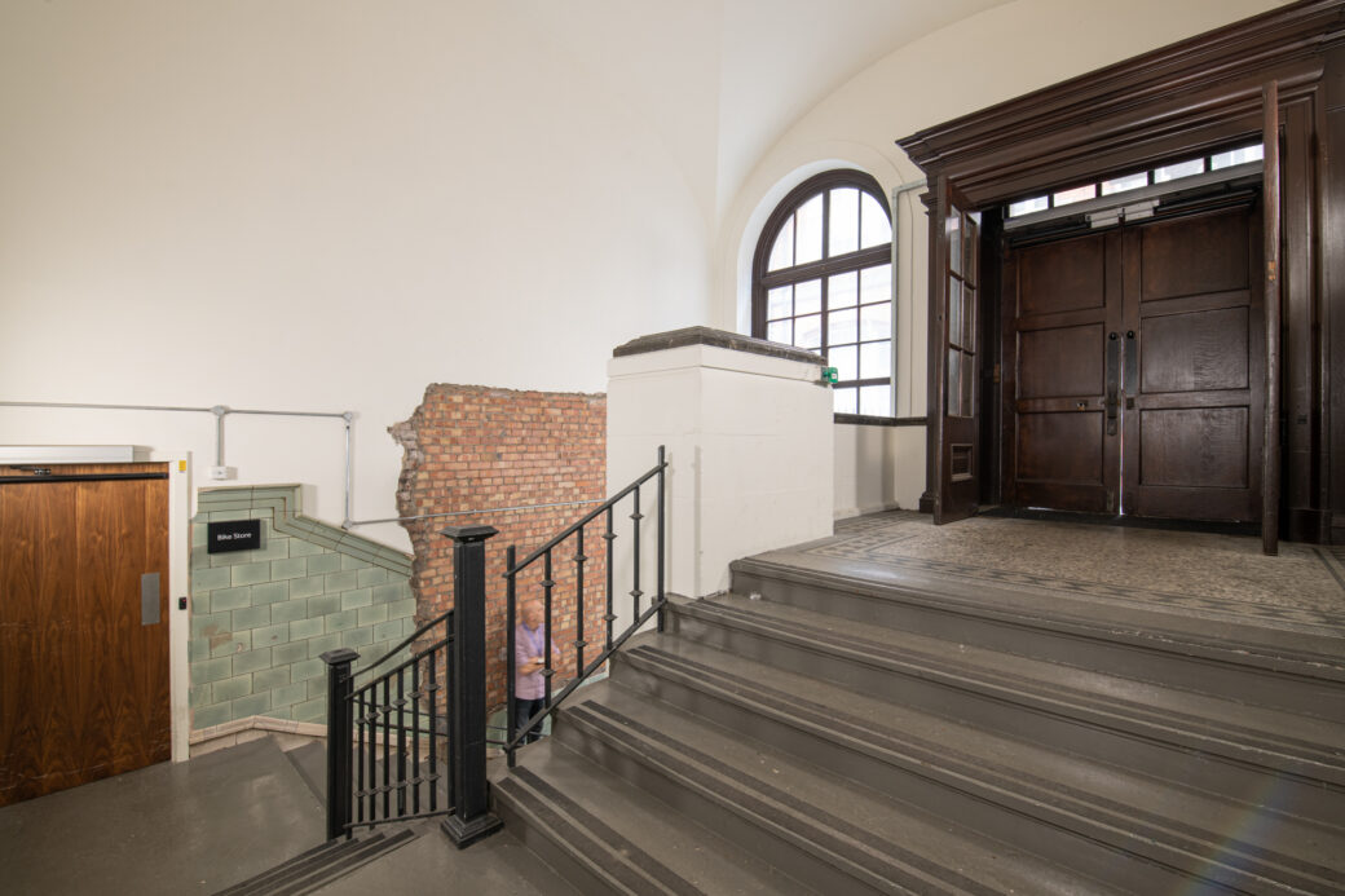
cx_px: 672
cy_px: 448
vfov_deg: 77.3
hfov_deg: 100.4
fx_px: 560
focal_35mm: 15
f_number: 8
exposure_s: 1/1.25
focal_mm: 15
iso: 100
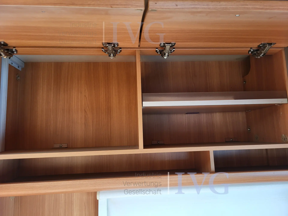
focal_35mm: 26
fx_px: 216
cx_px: 144
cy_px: 108
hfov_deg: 67.3
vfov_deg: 53.1
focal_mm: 5.4
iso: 125
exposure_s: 1/100
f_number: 1.8
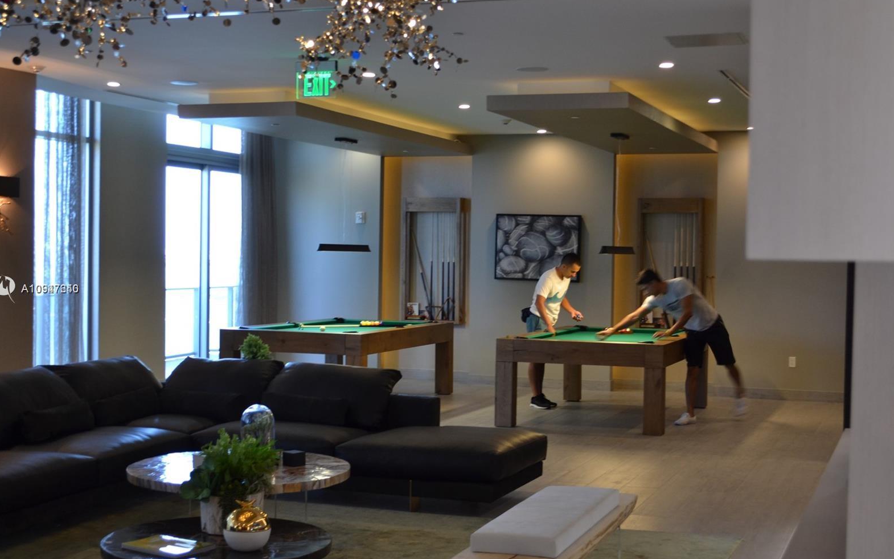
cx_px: 444
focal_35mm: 55
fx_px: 1328
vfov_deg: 23.7
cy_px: 289
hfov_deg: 37.2
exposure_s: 1/20
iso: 400
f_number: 5
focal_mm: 35
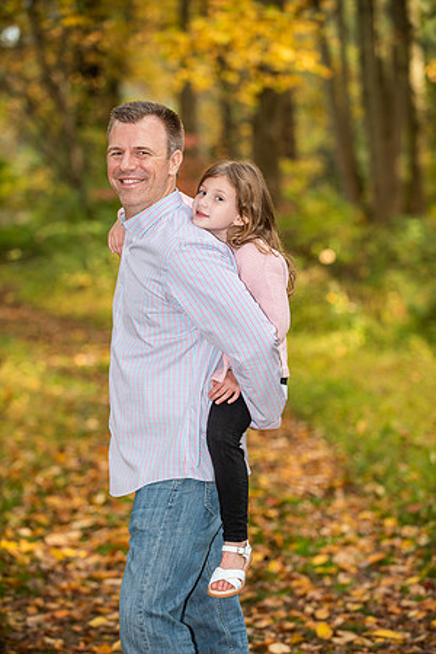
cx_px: 218
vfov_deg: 17.1
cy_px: 327
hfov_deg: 11.4
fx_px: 2180
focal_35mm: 120
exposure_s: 1/125
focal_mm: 120
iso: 250
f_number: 3.5
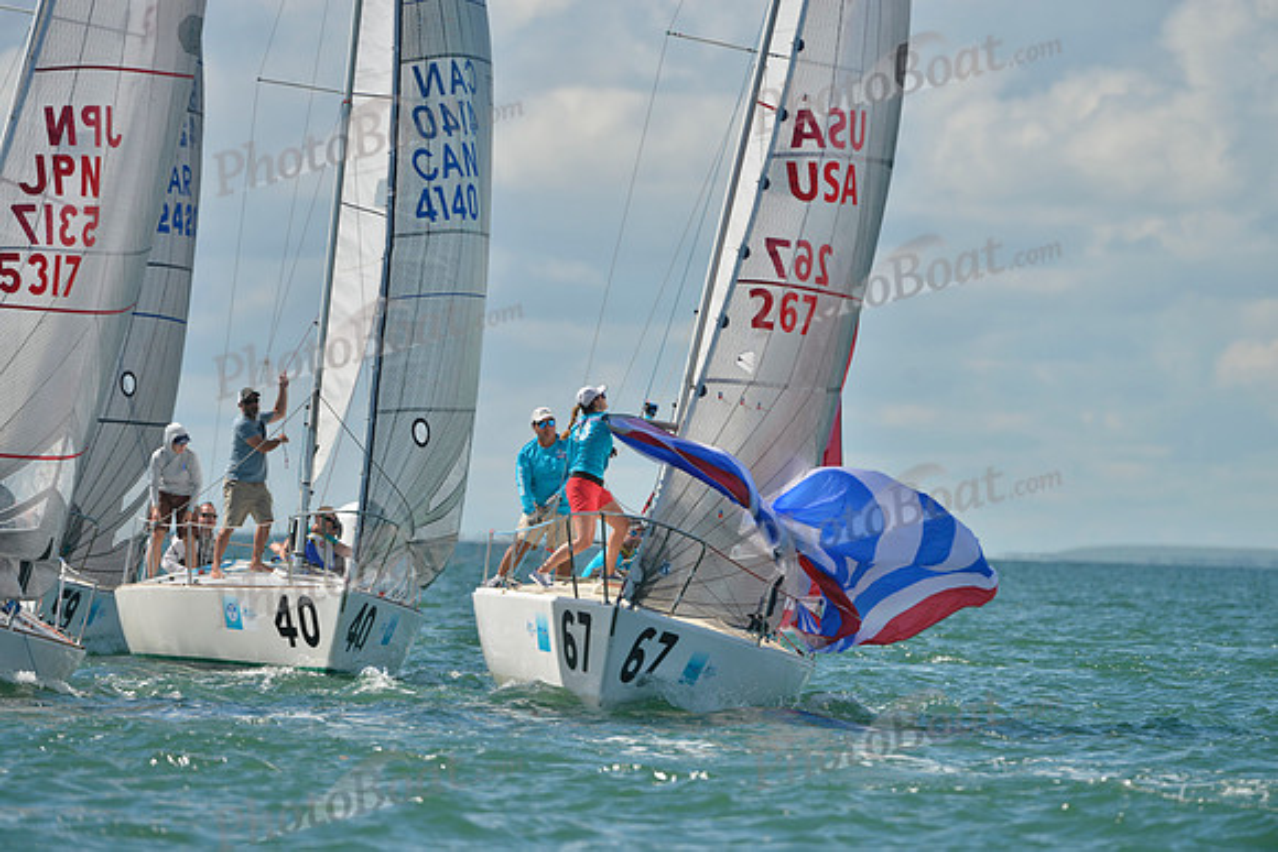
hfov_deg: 5.2
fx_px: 14203
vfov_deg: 3.4
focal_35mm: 400
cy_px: 426
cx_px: 639
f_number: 6.3
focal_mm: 400
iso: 200
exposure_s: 1/1250
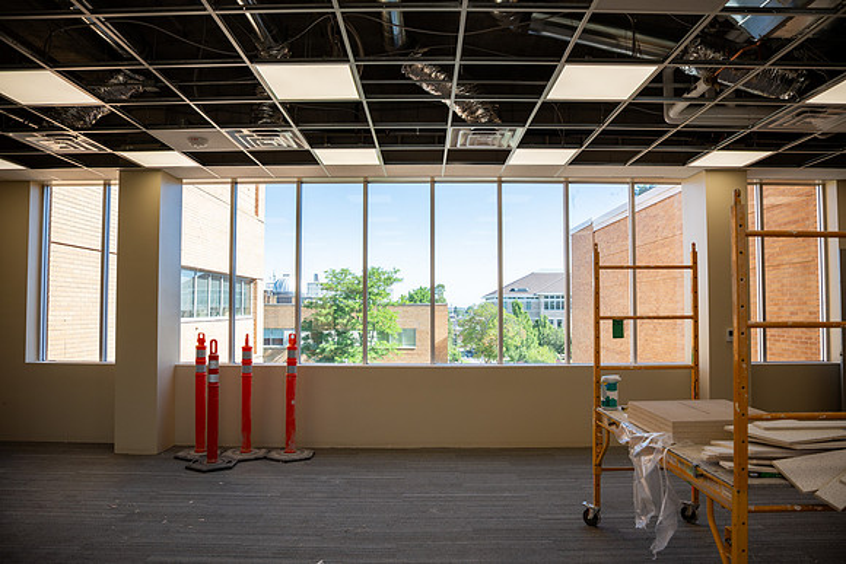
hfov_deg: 73.7
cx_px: 423
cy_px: 282
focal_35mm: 24
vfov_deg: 53.2
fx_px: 564
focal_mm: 24
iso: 125
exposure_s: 1/500
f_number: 4
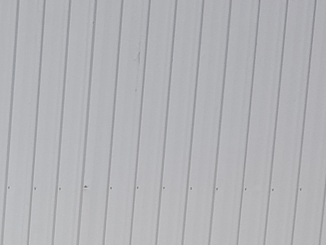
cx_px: -276
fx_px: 1045
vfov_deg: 12.3
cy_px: 425
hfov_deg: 15.1
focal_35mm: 111
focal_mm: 4.2
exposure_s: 1/3856
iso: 40
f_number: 1.7
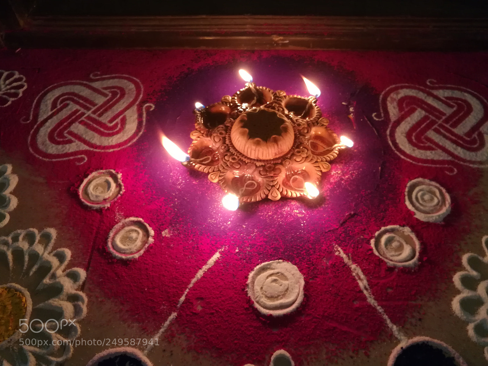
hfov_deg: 67.3
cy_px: 183
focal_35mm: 26
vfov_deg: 53.1
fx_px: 367
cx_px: 244
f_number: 2.2
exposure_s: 1/25
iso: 400
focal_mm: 3.83
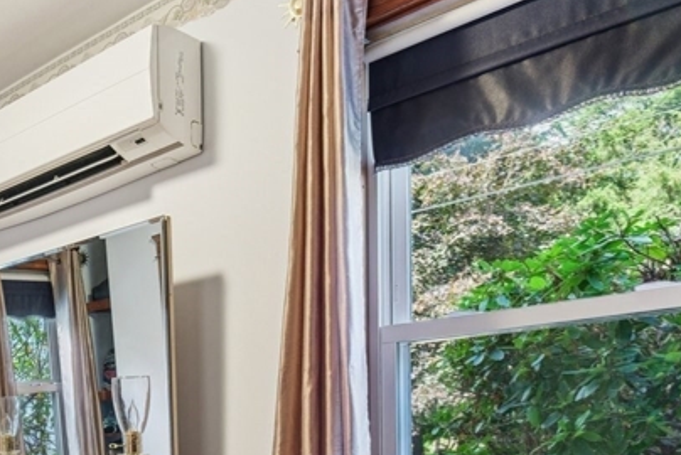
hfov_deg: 42.9
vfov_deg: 32.1
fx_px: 719
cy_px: 463
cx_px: -15
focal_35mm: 38
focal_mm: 10
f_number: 5.6
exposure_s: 1/9
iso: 400
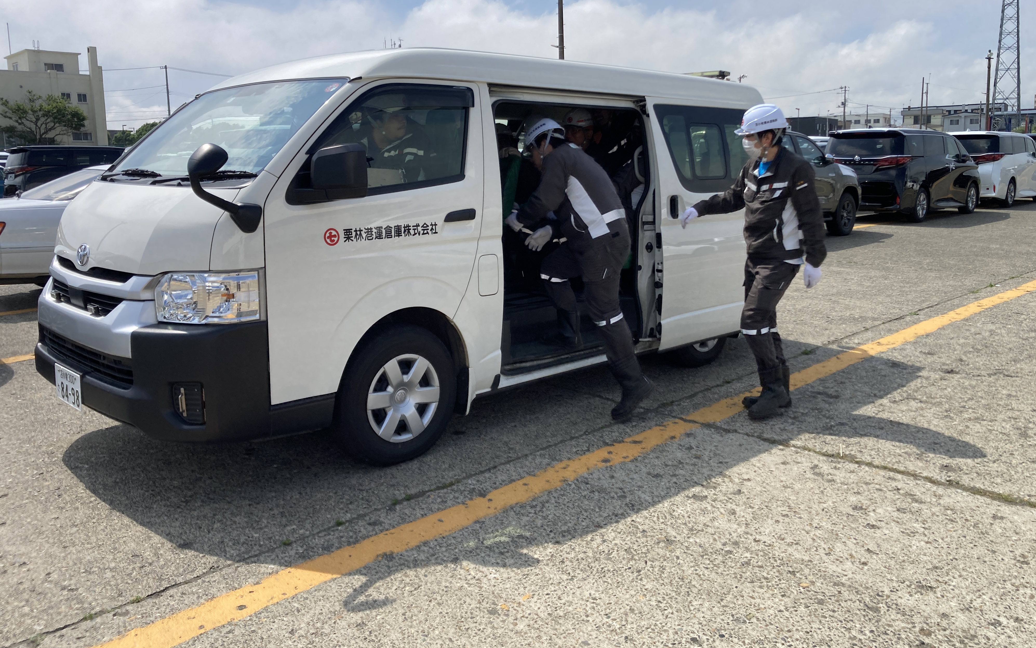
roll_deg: +0.3
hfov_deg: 62.9
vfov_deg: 41.7
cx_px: 515
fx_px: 847
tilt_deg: -6.4
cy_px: 269
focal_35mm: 30
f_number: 1.8
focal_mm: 3.99
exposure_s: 1/3247
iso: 25
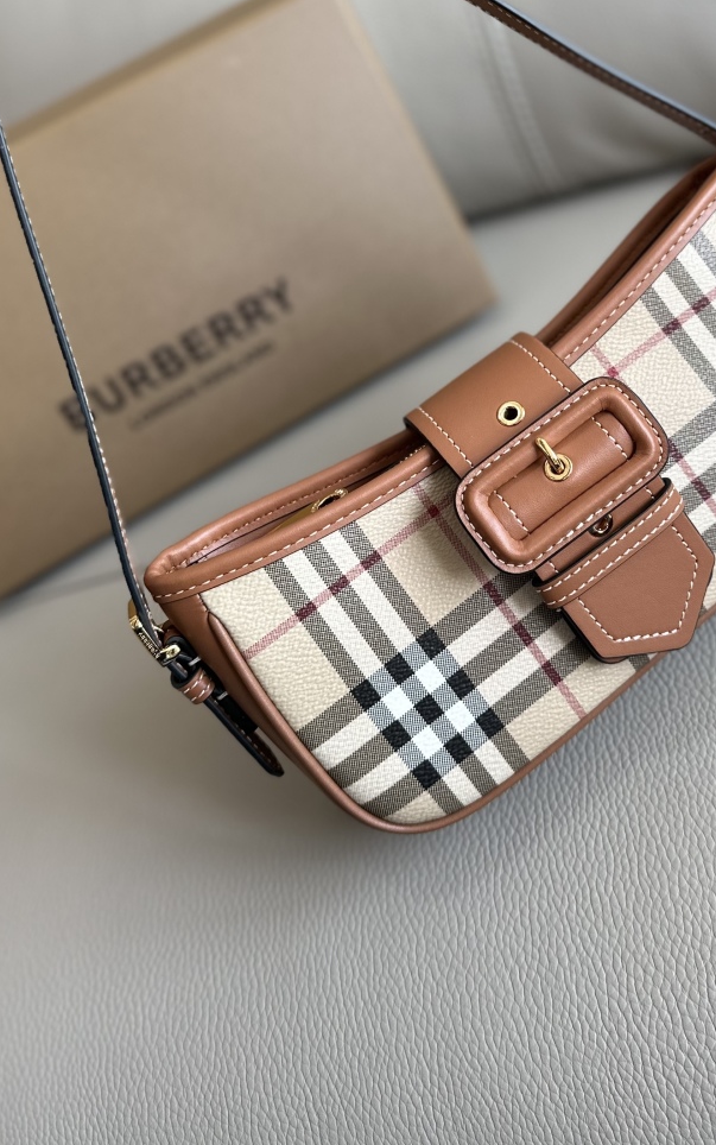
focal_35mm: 38
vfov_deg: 50.2
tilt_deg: -37.9
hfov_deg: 33.2
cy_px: 340
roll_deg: +26.1
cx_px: 489
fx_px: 1186
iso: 80
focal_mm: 6.86
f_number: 1.78
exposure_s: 1/121
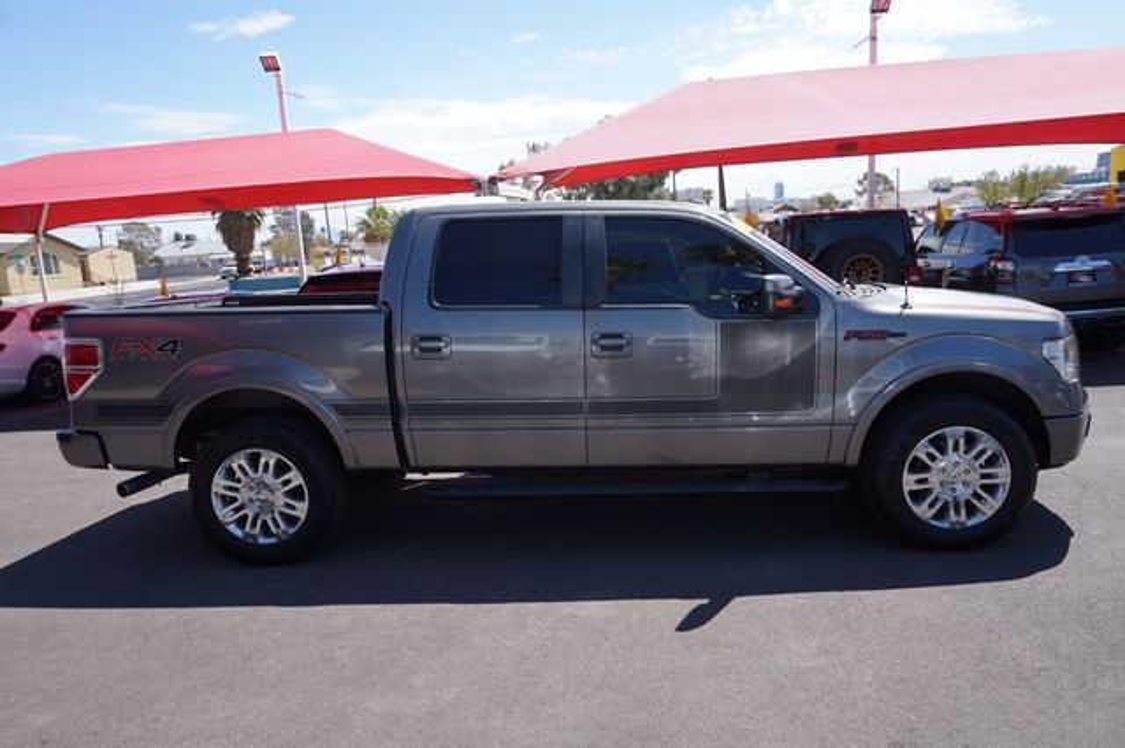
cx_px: 562
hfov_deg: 73.8
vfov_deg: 53.1
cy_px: 374
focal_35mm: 24
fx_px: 750
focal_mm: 16
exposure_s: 1/100
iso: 100
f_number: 9
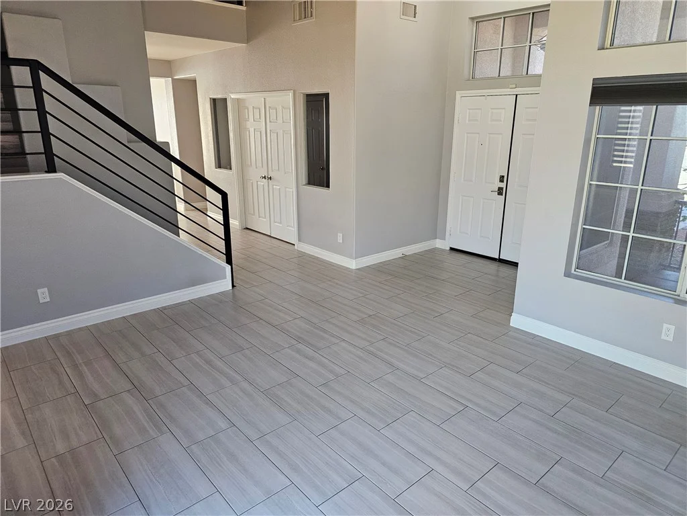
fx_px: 456
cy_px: 258
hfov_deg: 73.9
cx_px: 344
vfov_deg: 58.9
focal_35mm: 23
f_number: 1.7
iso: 320
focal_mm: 6.3
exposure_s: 1/170
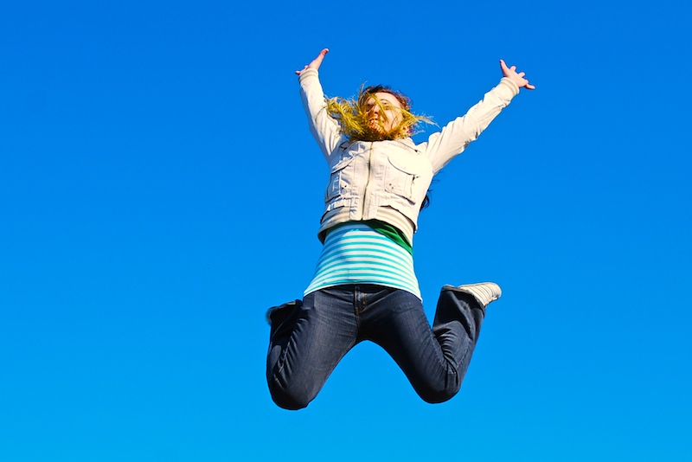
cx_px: 346
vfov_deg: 33.0
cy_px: 231
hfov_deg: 47.9
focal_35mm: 40
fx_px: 779
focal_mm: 27
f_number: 7.1
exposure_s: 1/320
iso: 100
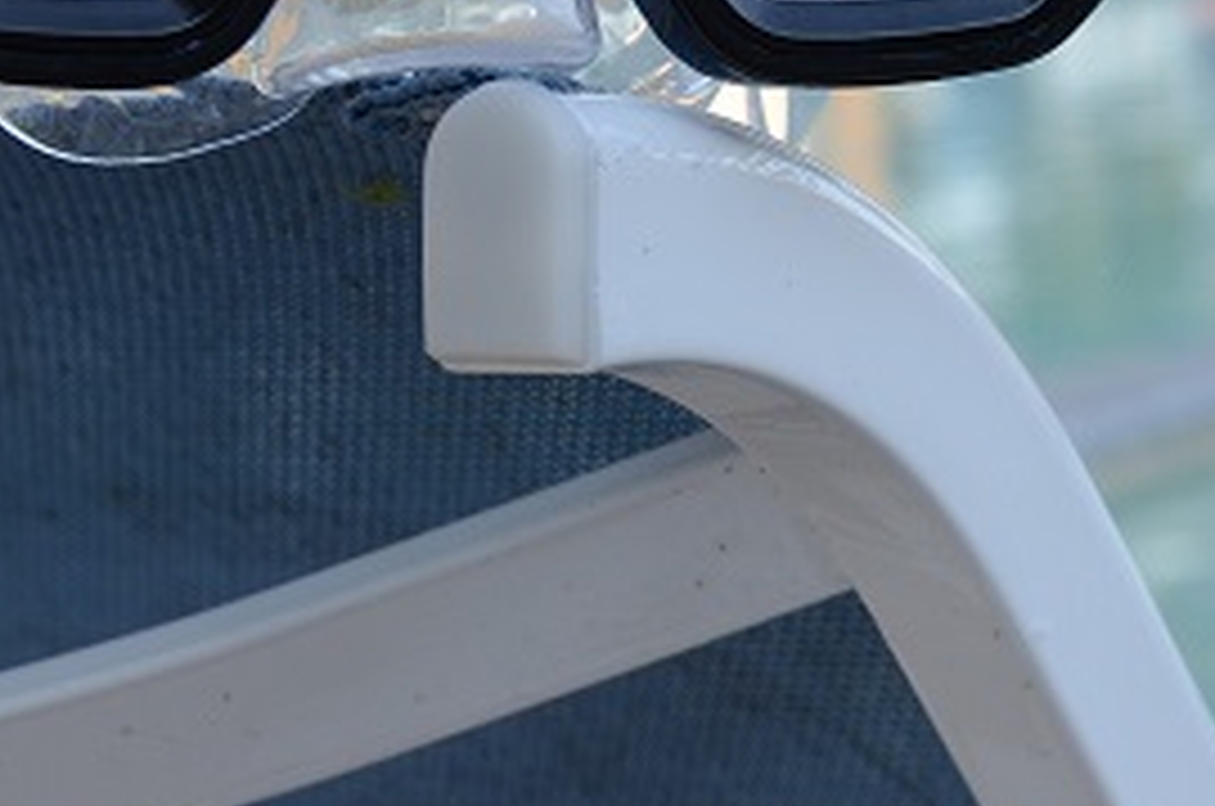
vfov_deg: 9.6
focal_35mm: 142
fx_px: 4784
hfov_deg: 14.1
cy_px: 259
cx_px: 1422
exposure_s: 1/200
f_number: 5.6
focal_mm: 32
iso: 200
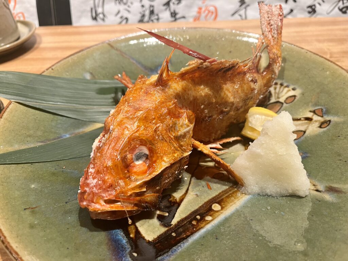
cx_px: 174
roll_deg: +3.1
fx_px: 261
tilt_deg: -44.0
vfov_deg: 53.1
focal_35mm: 26
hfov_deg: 67.3
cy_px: 130
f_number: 1.6
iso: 200
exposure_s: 1/50
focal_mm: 5.1
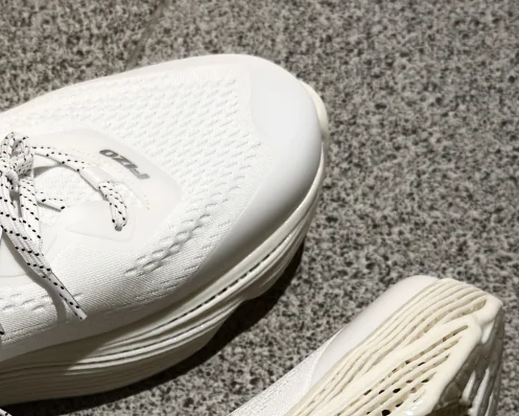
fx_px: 1521
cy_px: 438
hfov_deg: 18.8
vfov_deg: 15.2
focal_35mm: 99
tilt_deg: -64.5
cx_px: -3
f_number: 1.78
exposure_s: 1/50
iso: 80
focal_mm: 6.76
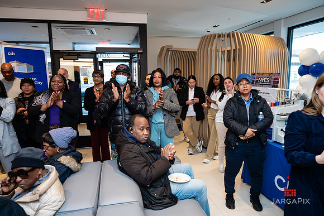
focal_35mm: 25
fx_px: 222
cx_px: 162
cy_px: 108
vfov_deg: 52.0
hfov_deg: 72.3
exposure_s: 1/125
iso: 400
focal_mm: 24
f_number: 3.2
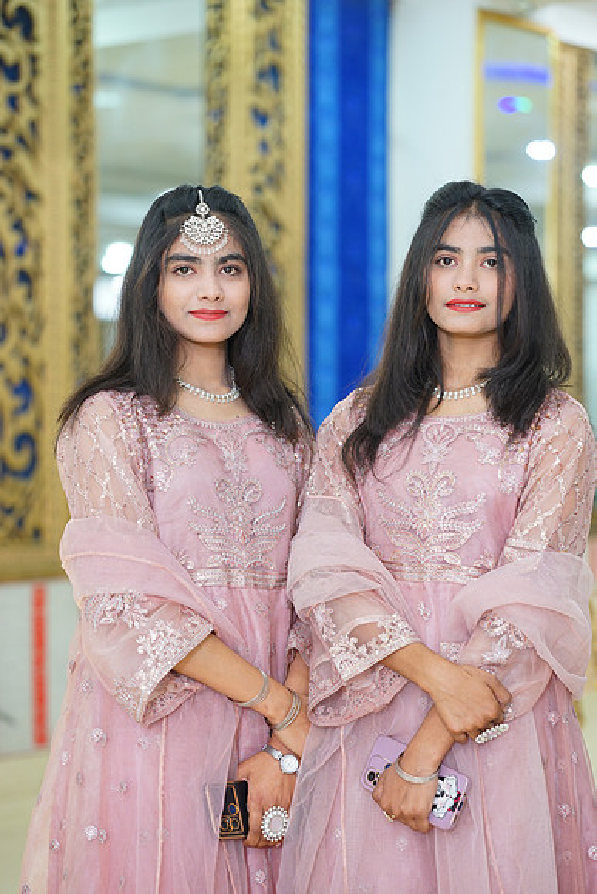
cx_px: 298
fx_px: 2113
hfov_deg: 16.1
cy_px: 447
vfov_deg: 23.9
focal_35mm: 85
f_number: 2.8
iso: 640
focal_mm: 85
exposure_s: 1/160
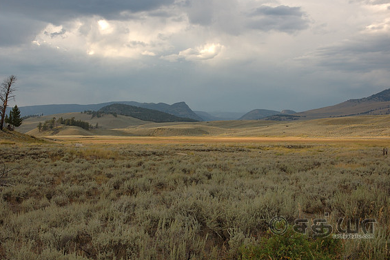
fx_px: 450
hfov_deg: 46.9
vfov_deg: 32.2
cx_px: 198
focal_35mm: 42
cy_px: 130
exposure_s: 1/200
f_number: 7.1
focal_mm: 27
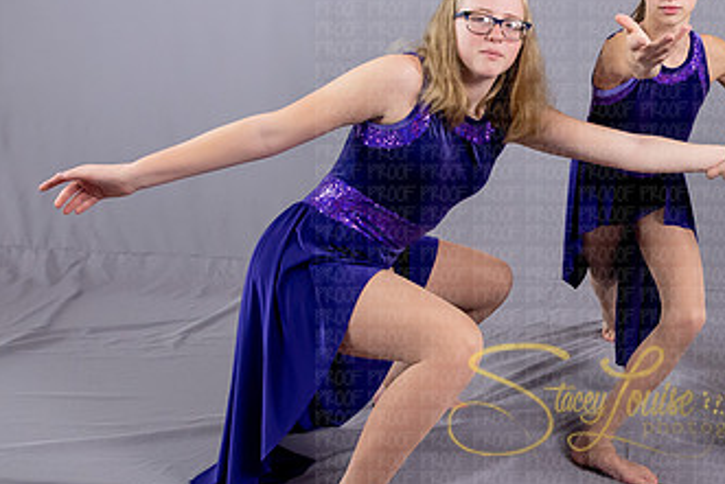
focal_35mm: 55
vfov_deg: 24.6
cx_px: 664
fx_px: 1108
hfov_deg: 34.1
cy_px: 192
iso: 2500
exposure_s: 1/200
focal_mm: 24
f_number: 4.5
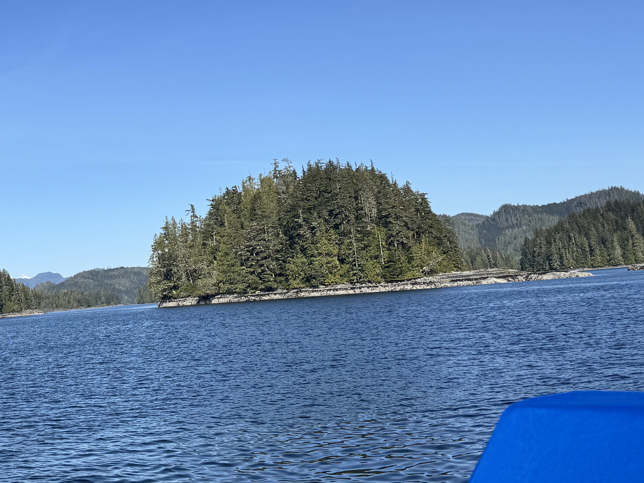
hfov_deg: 33.6
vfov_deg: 26.9
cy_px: 173
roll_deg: +4.7
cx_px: 58
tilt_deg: +7.4
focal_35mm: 54
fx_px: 1005
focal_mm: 6.76
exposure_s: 1/6410
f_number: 1.78
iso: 80
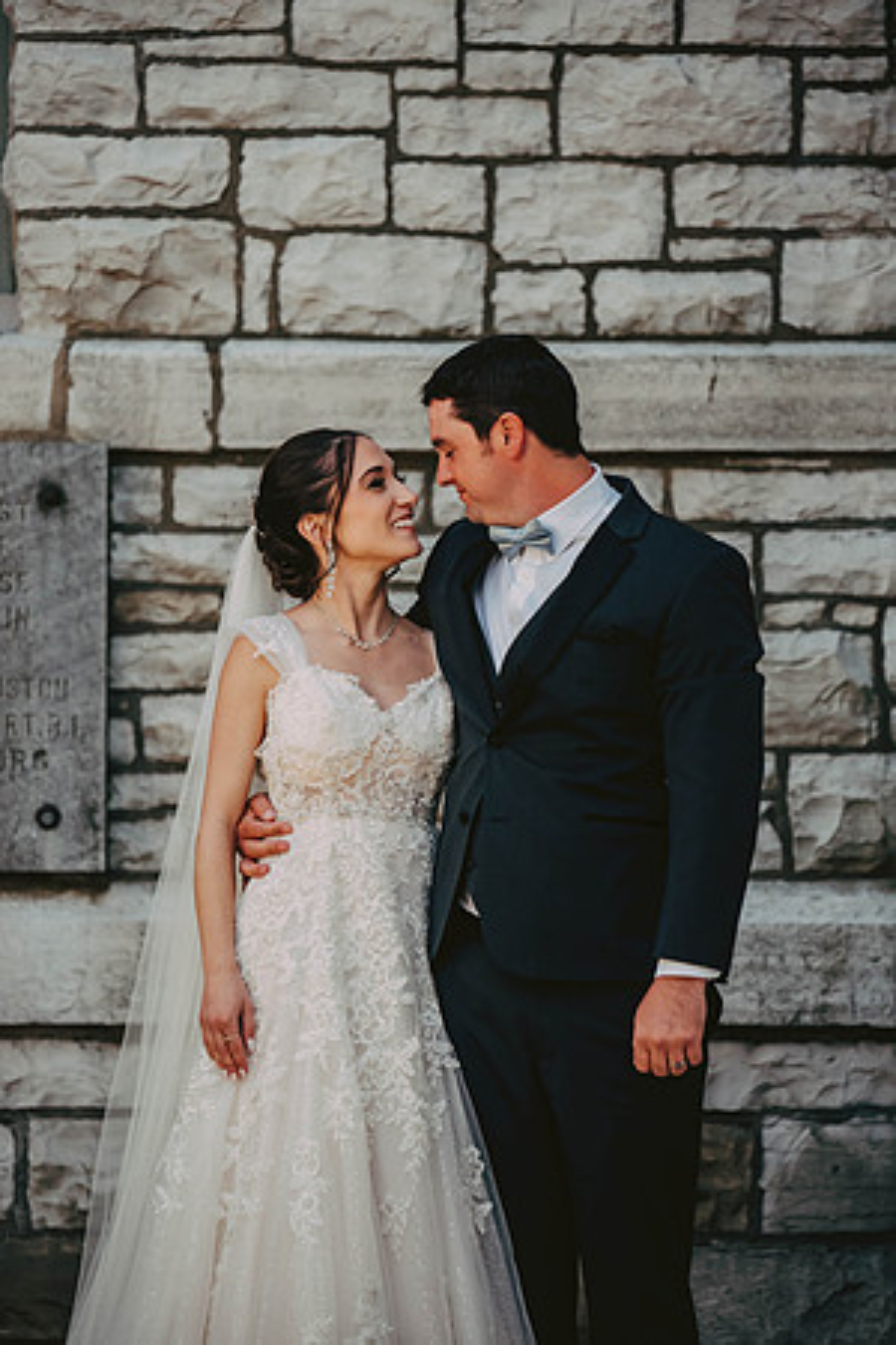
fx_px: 5040
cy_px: 672
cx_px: 448
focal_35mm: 135
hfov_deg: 10.2
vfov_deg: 15.2
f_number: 2.8
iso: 1600
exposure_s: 1/2500
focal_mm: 135
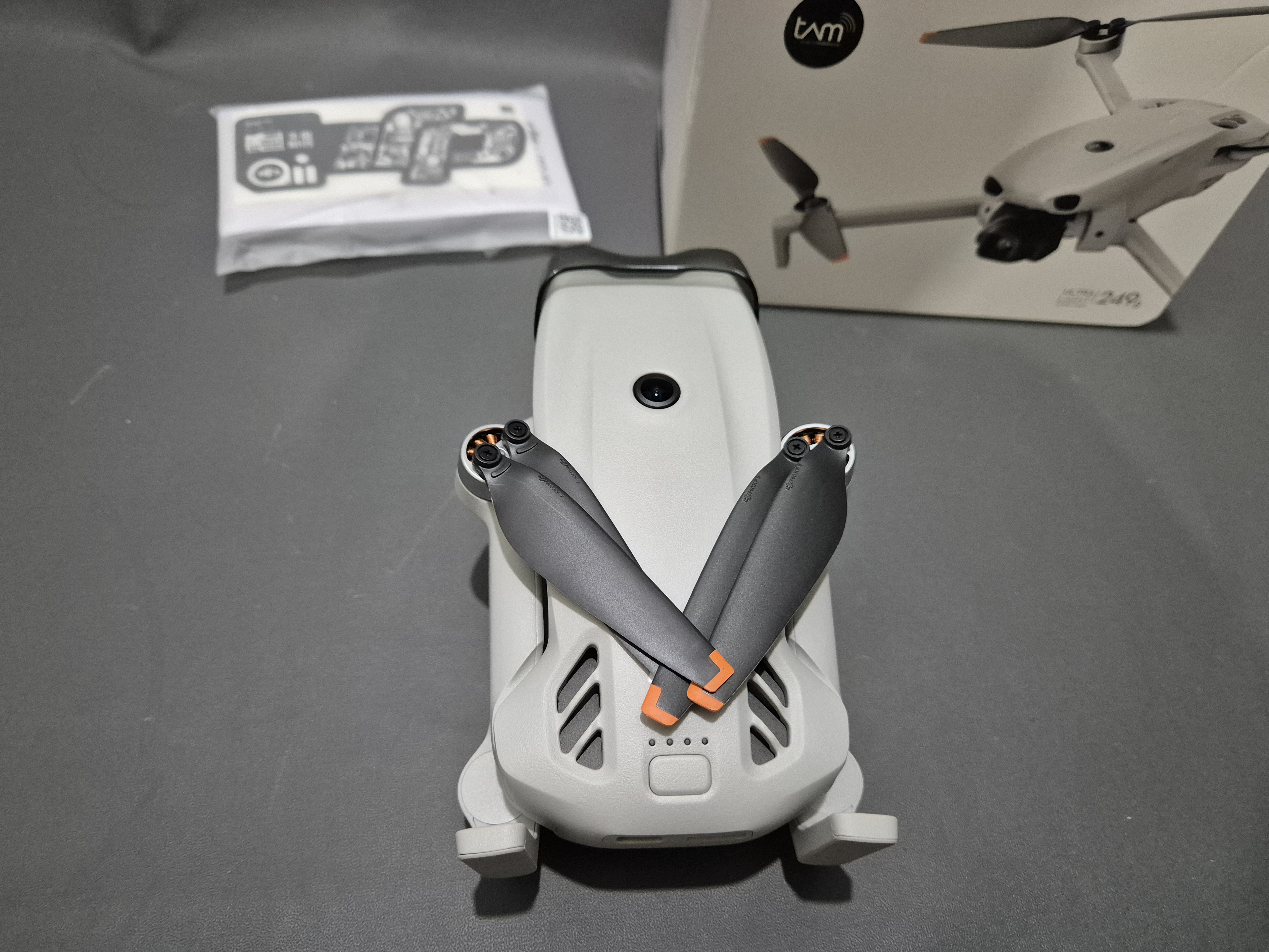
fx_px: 880
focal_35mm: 24
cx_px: 623
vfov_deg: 56.8
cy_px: 494
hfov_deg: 71.6
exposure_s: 1/100
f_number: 1.8
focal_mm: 5.4
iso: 1600
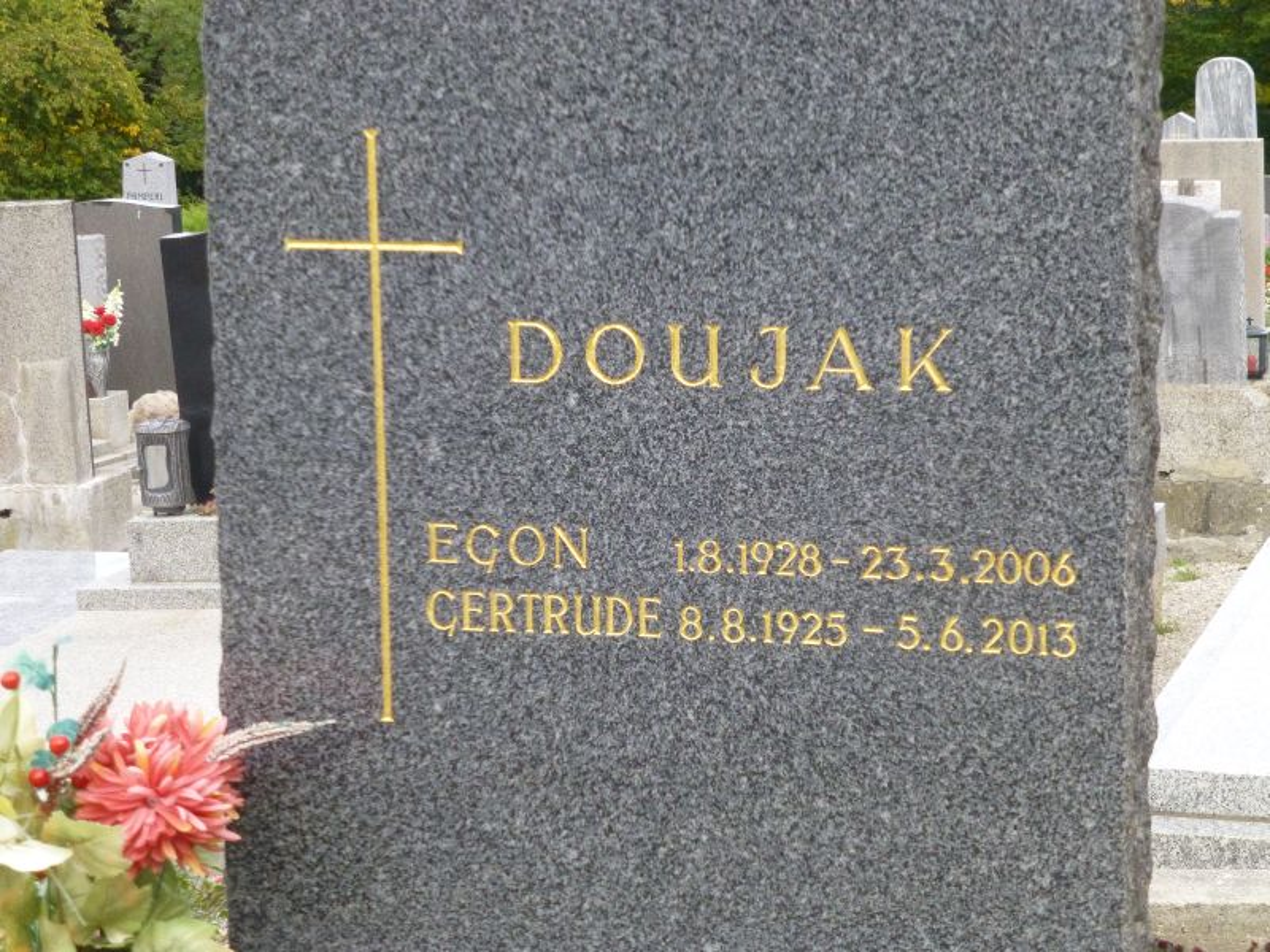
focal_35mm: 115
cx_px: 635
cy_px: 476
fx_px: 4219
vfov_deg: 12.9
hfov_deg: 17.1
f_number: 5.3
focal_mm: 20.6
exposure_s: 1/320
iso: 640
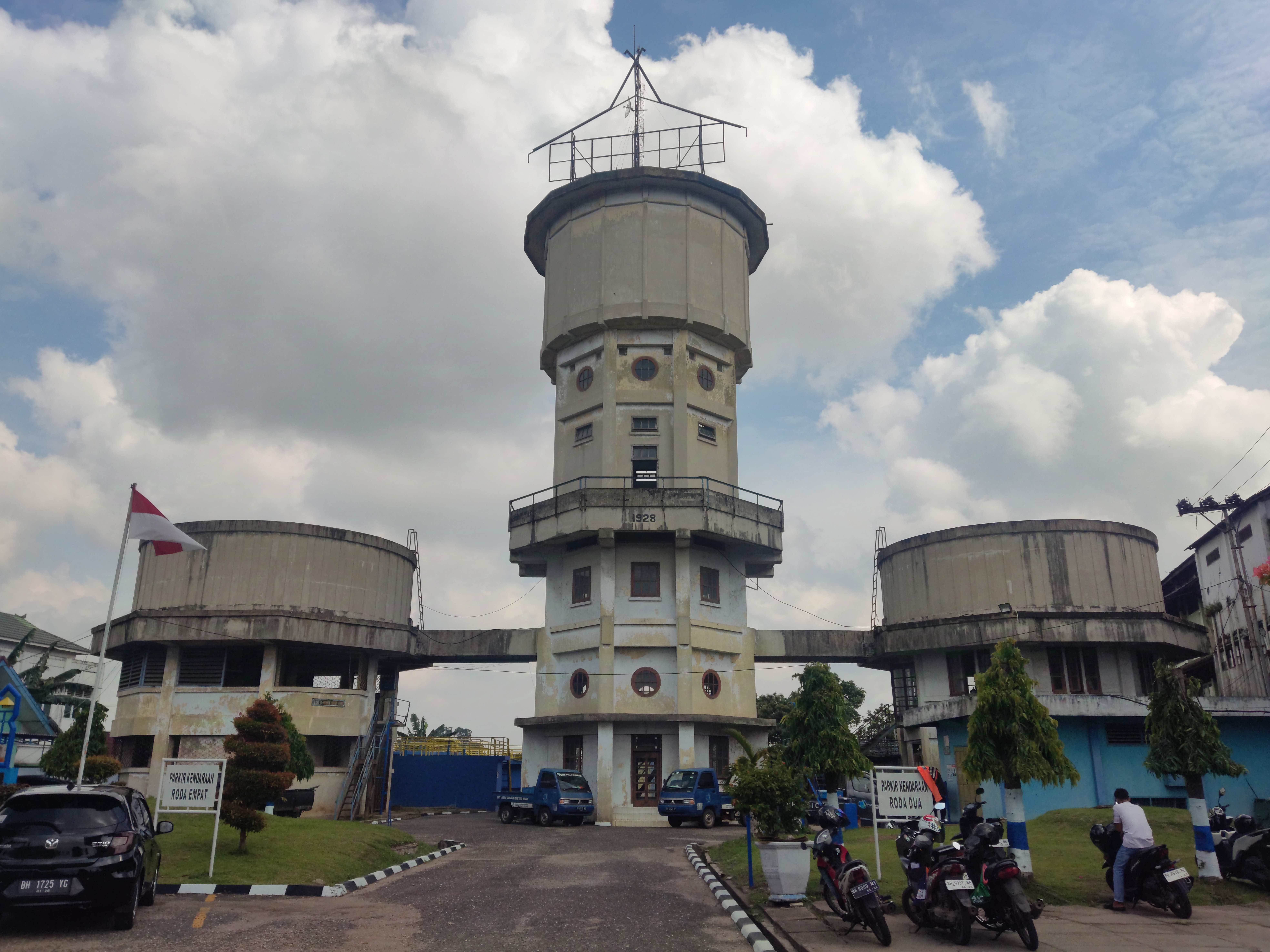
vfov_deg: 54.9
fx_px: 917
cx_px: 635
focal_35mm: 25
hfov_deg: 69.4
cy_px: 476
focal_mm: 4.71
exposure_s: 1/2291
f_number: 1.79
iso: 50
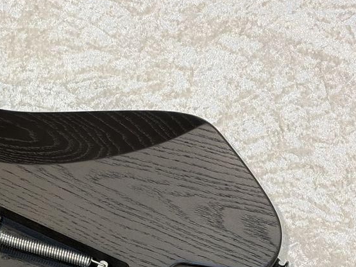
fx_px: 1234
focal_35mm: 120
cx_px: -34
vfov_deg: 12.3
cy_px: 239
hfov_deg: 16.0
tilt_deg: -70.9
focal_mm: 5.96
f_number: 1.6
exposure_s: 1/40
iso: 100
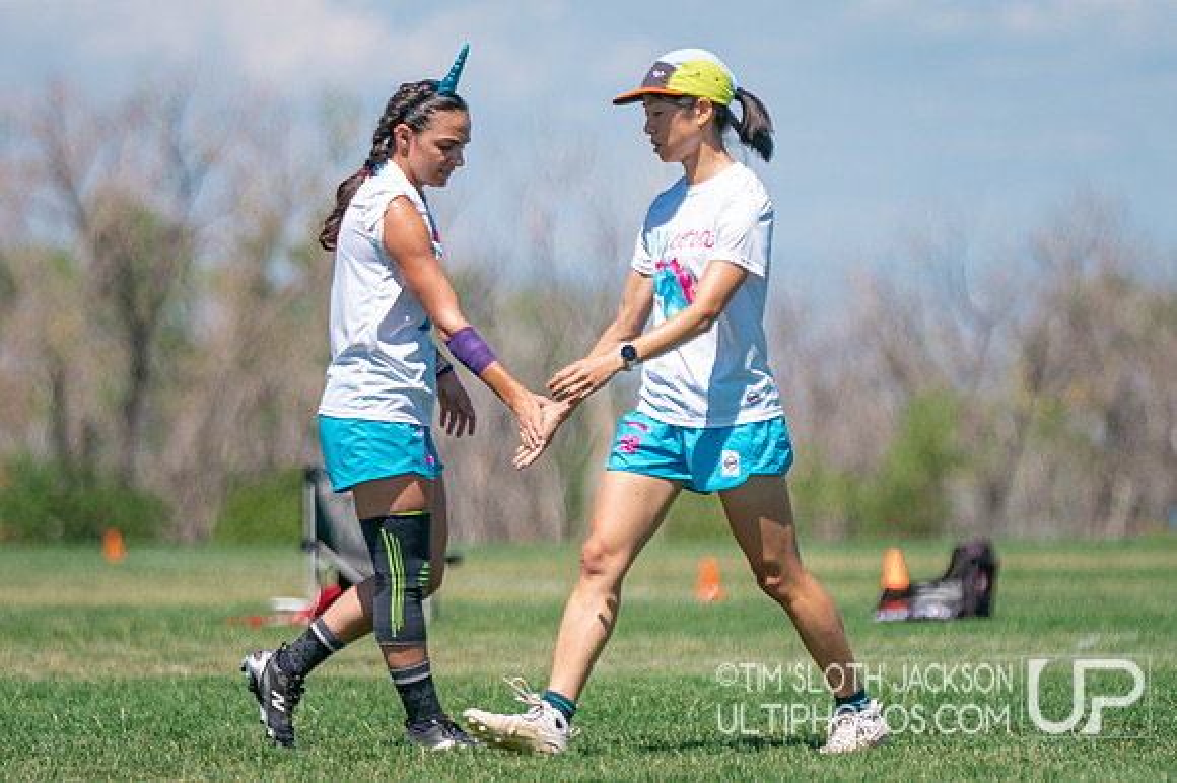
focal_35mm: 353
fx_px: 11527
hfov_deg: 5.8
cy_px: 365
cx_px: 623
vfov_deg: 3.9
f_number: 2.8
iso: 200
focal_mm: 200
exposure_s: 1/3200
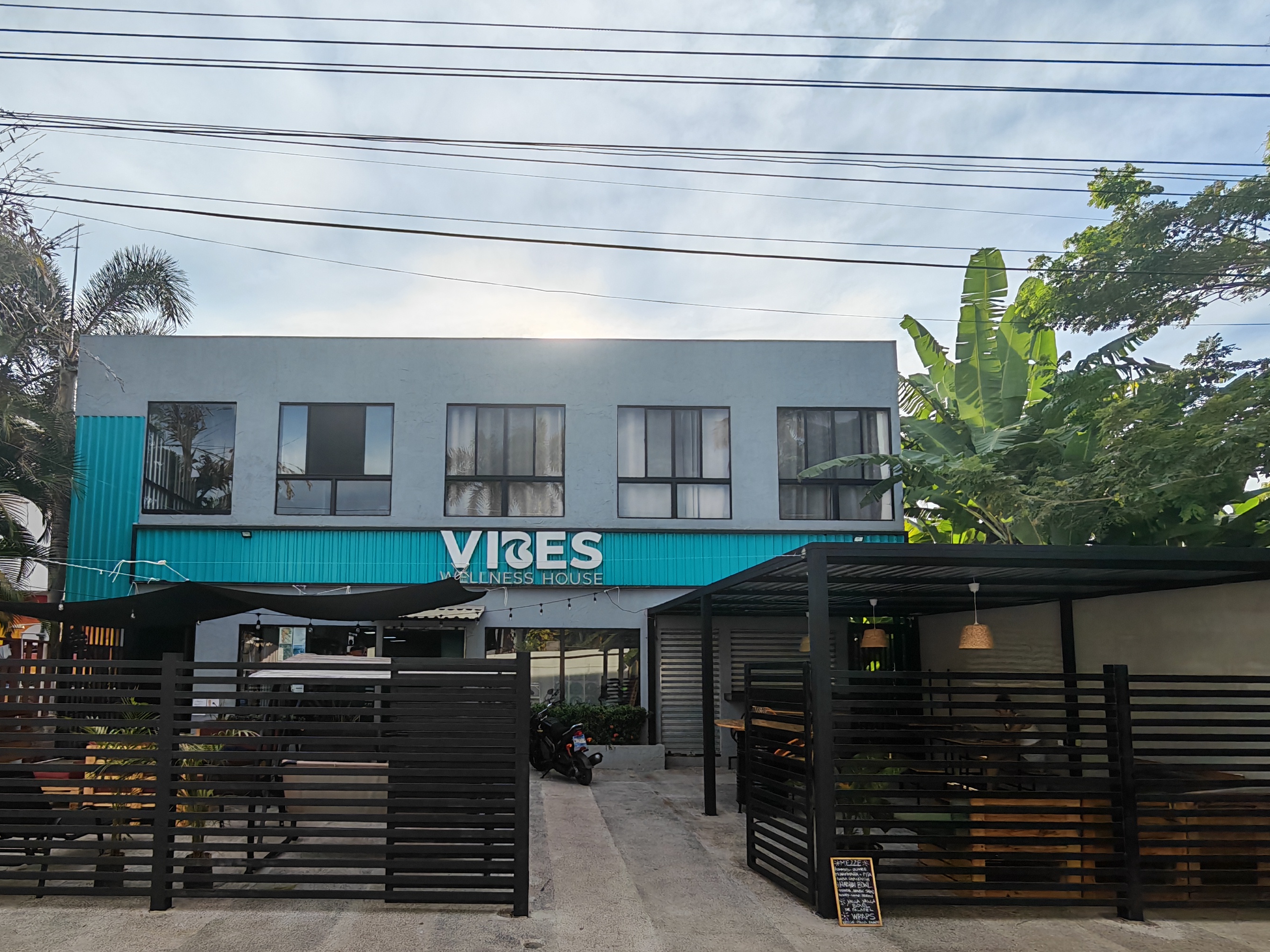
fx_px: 660
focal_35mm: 18
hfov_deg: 86.9
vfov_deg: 70.0
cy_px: 614
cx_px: 526
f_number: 2
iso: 50
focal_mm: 1.82
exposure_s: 1/1100
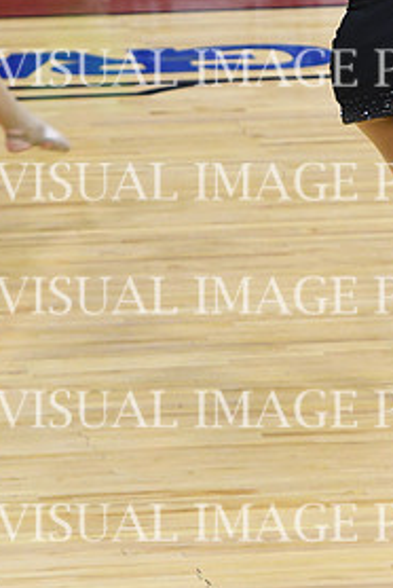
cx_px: 360
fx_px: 7905
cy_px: 125
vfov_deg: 4.3
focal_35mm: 484
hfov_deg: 2.8
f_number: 2.8
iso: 3200
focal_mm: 155
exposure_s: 1/400
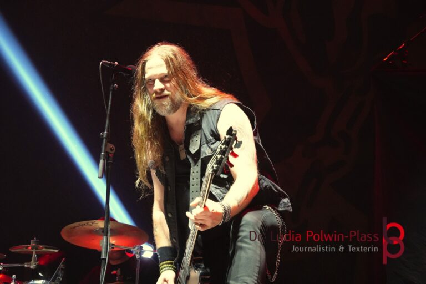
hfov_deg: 19.7
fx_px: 1225
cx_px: 213
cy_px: 142
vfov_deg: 13.2
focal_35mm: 104
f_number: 5
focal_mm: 69
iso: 6400
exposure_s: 1/80
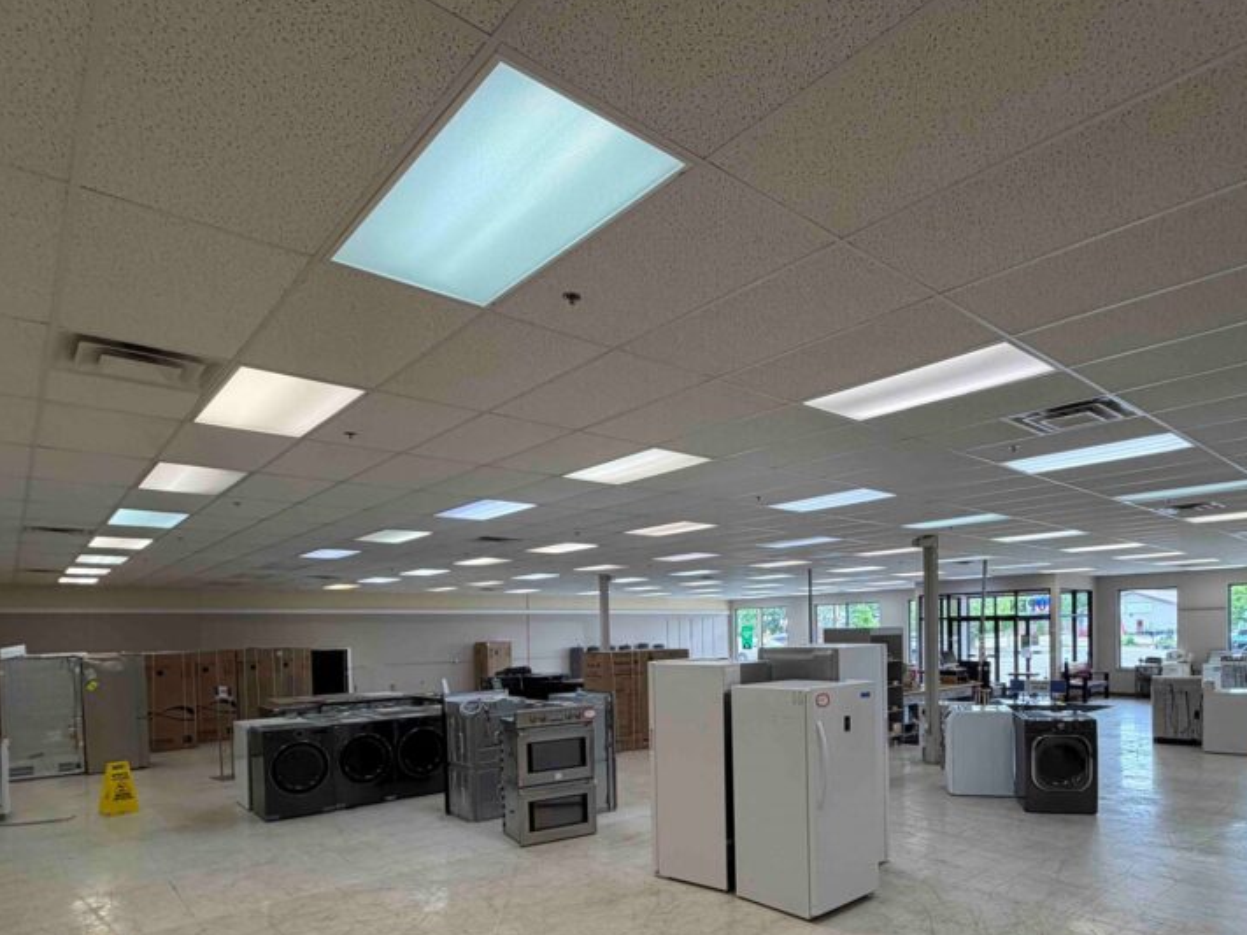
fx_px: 756
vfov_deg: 61.3
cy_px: 649
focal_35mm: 21
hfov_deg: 78.6
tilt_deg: +0.0
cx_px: 709
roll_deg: +2.4
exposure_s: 1/120
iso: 100
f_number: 2.2
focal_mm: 2.22
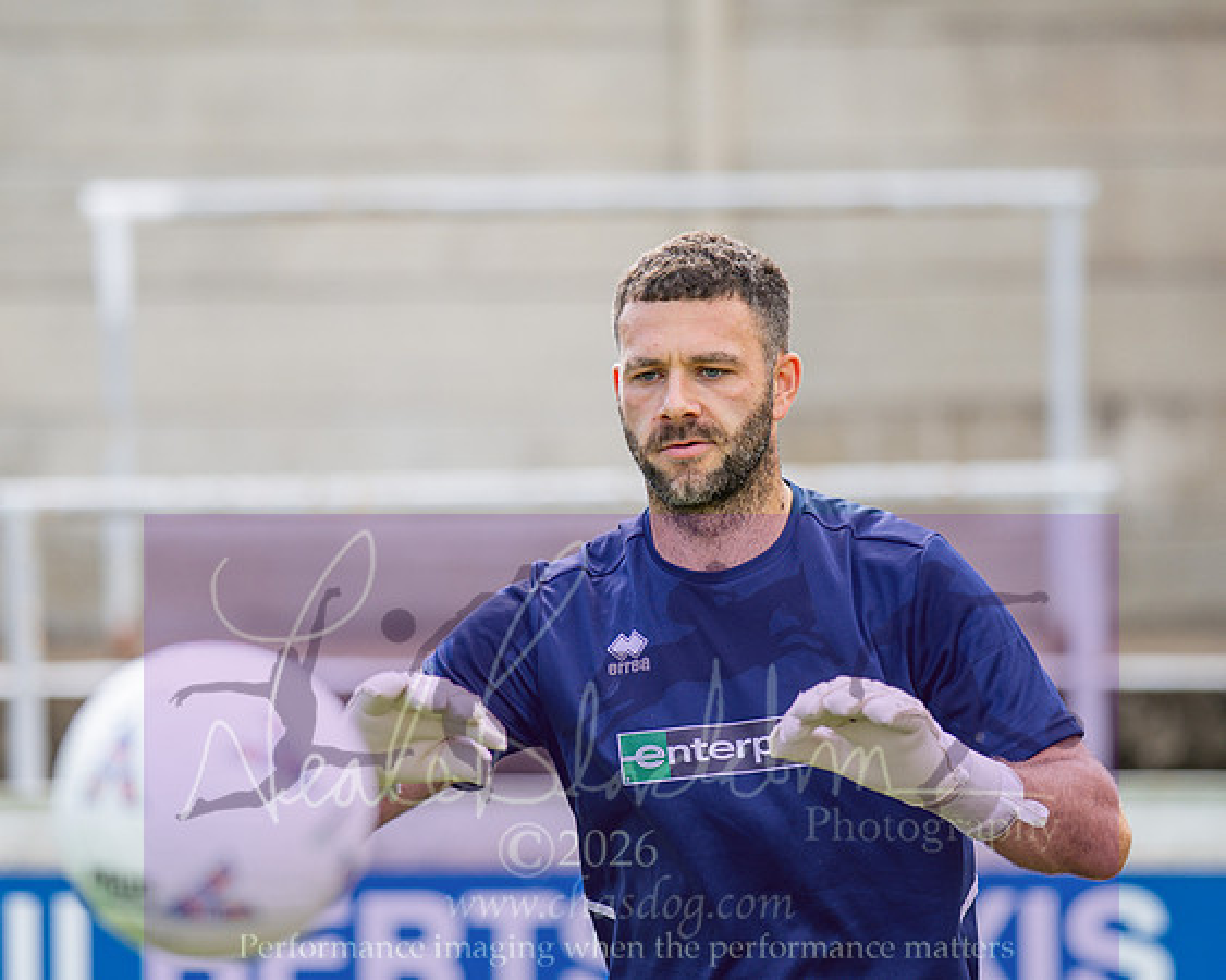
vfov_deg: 6.8
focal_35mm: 228
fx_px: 8255
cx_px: 634
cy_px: 490
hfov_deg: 8.5
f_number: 1.8
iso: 80
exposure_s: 1/1250
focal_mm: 135
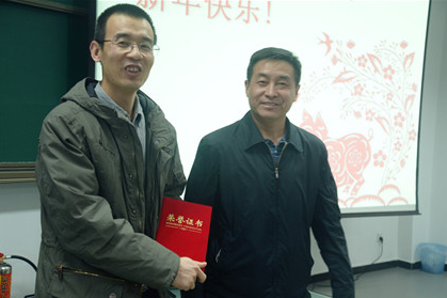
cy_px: 151
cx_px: 226
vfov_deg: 27.5
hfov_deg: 40.4
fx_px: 608
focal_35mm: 49
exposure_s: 1/60
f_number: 4.2
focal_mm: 48
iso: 1600
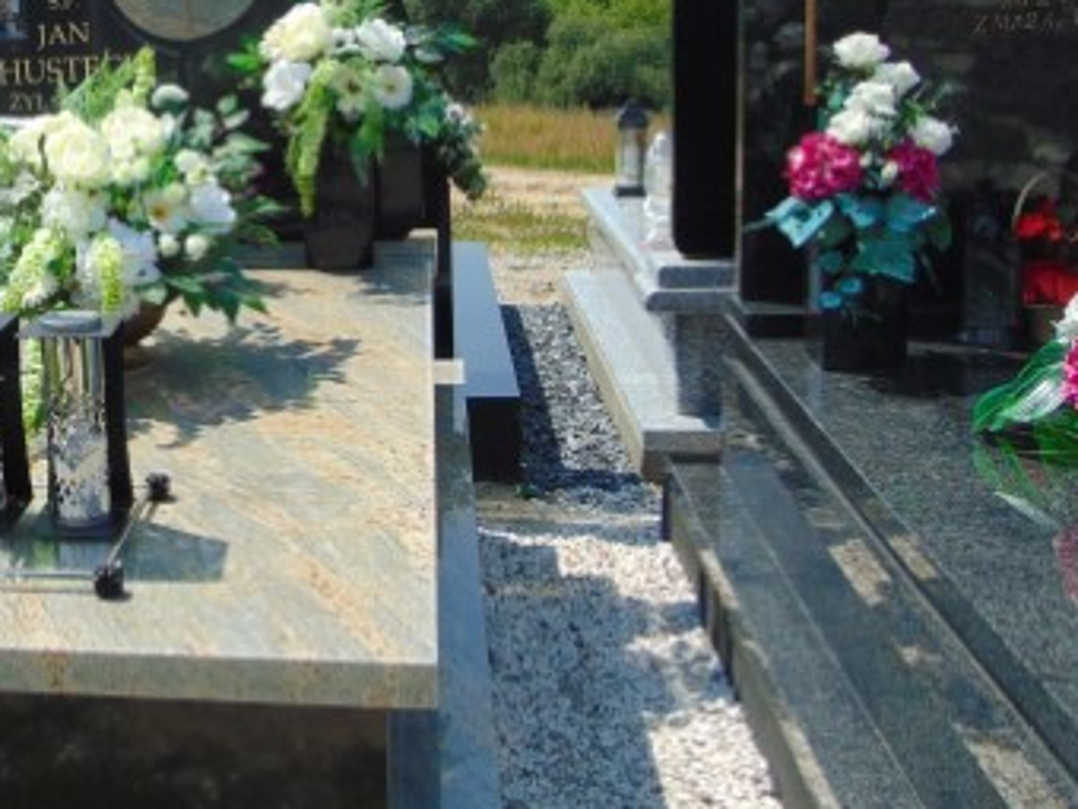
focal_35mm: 47
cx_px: 79
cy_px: 241
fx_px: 1464
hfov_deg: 37.4
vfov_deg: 30.5
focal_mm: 4.5
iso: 80
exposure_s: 1/250
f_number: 7.7
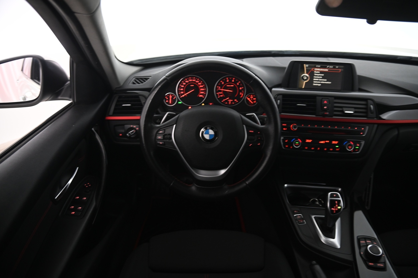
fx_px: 278
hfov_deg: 73.8
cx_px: 209
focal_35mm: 24
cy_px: 139
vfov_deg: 53.1
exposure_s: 1/25
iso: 2000
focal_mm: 24
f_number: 4
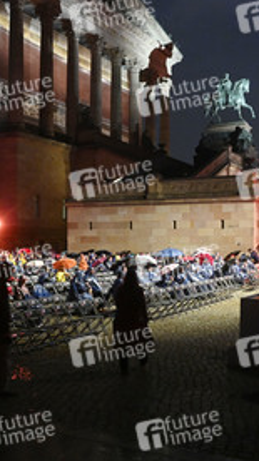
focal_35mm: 41
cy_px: 222
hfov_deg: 29.0
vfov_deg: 49.4
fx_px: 501
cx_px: 135
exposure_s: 1/20
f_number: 4
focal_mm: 24
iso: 8000
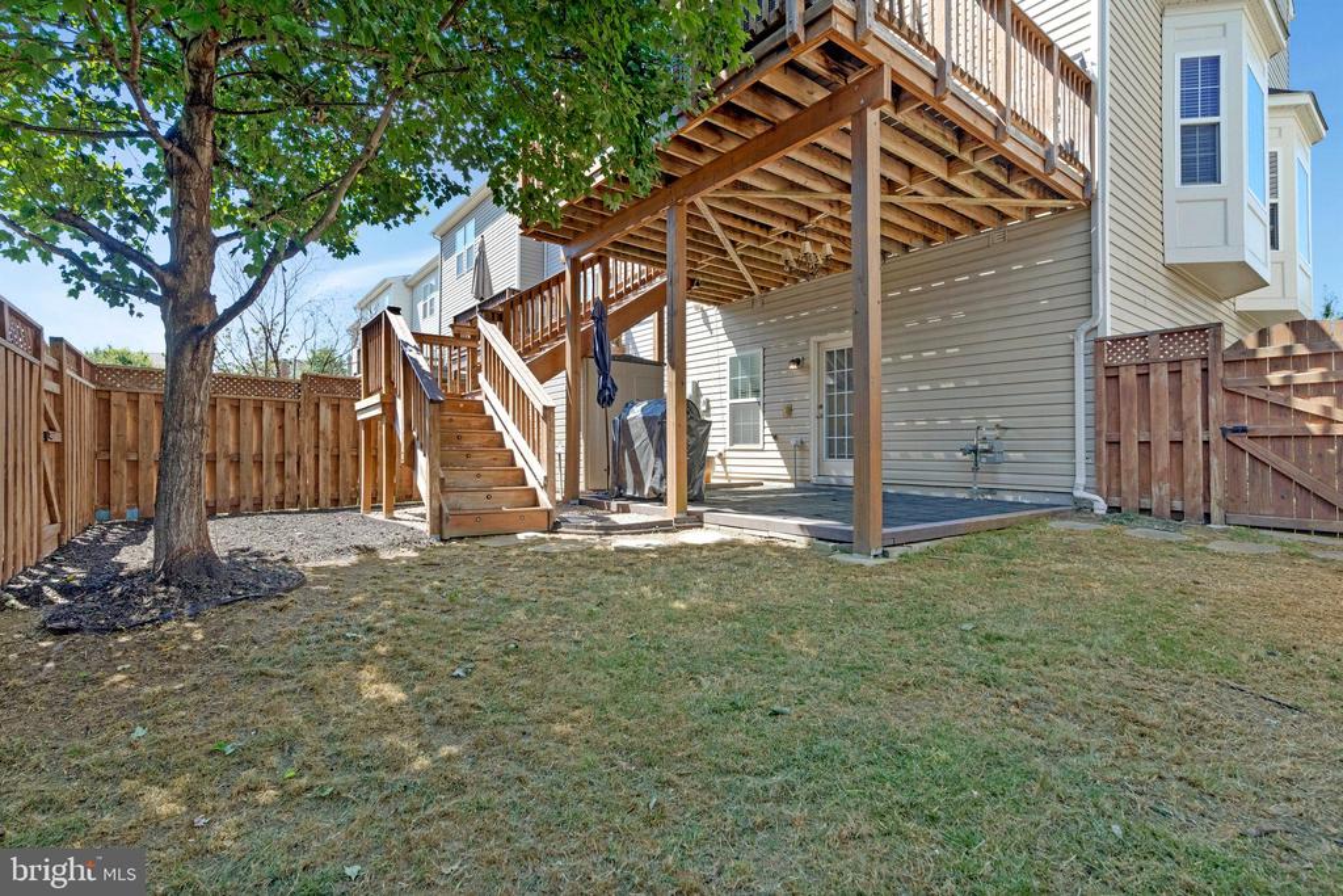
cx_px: 672
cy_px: 448
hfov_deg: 96.7
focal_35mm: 16
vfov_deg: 73.8
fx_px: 597
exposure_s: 1/250
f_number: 7.1
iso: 1250
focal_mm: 16
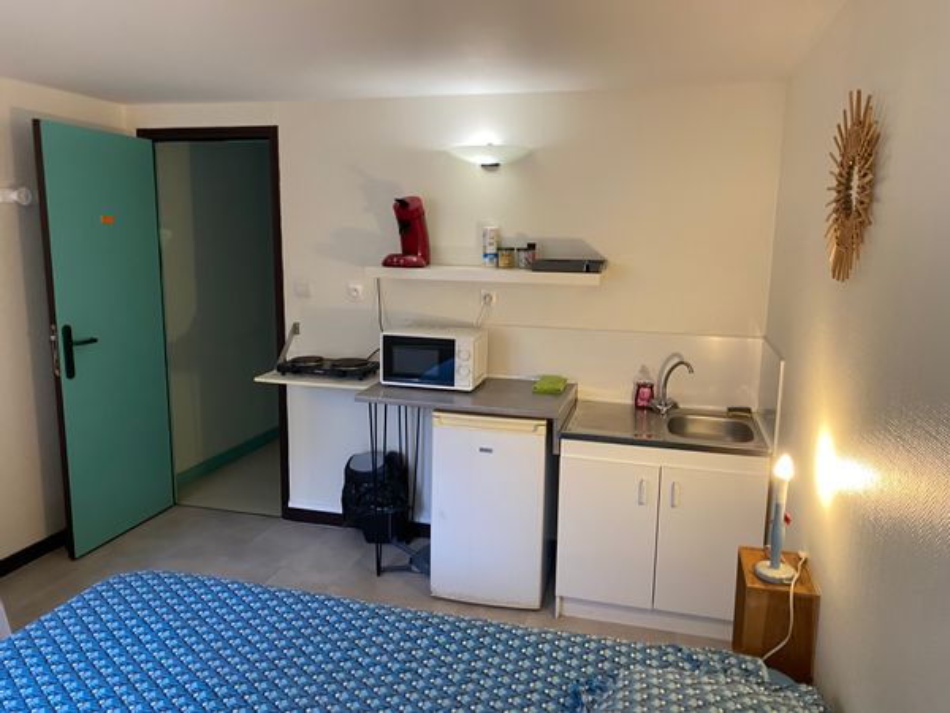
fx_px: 714
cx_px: 475
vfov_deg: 53.1
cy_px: 356
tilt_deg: -8.6
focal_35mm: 26
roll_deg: -0.9
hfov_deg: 67.3
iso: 160
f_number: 1.8
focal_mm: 4.25
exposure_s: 1/50
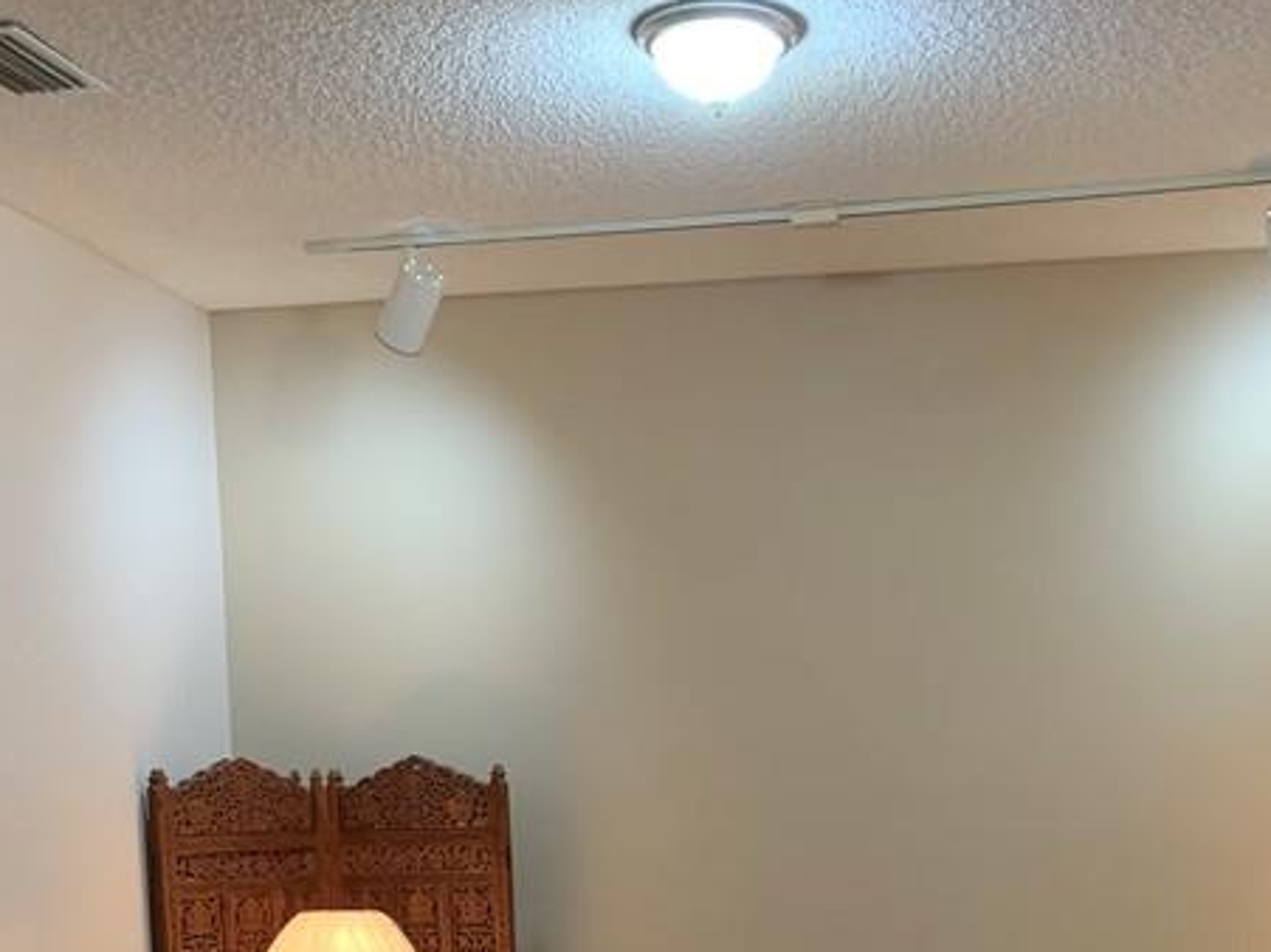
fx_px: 2166
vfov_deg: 23.4
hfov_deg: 32.5
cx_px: 803
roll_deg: +1.8
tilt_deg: -4.1
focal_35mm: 59
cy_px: 1022
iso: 160
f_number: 1.8
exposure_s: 1/60
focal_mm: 4.25
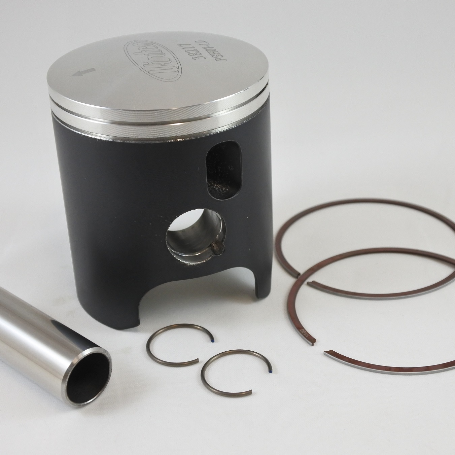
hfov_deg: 29.6
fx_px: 863
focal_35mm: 58
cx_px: 222
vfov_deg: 29.6
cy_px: 228
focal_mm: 16.8
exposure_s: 1/125
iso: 450
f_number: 4.5
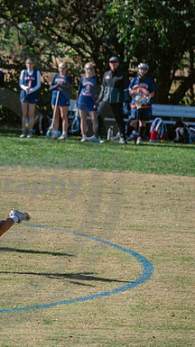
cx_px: -35
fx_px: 2910
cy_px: 174
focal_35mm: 316
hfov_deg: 3.8
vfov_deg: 6.8
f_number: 5
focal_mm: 200
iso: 250
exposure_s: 1/1600
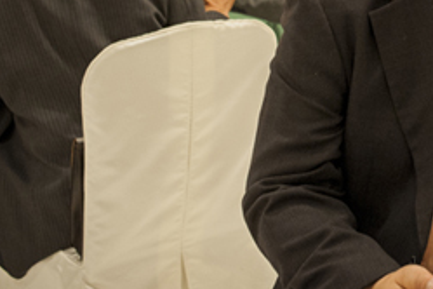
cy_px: -61
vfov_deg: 14.7
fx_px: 1082
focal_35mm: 90
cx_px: 492
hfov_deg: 21.3
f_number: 5.6
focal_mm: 35
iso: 1400
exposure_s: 1/100
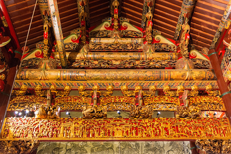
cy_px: 77
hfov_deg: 48.4
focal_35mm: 40
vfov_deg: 33.4
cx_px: 116
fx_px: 257
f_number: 4
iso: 3200
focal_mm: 40
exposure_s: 1/30
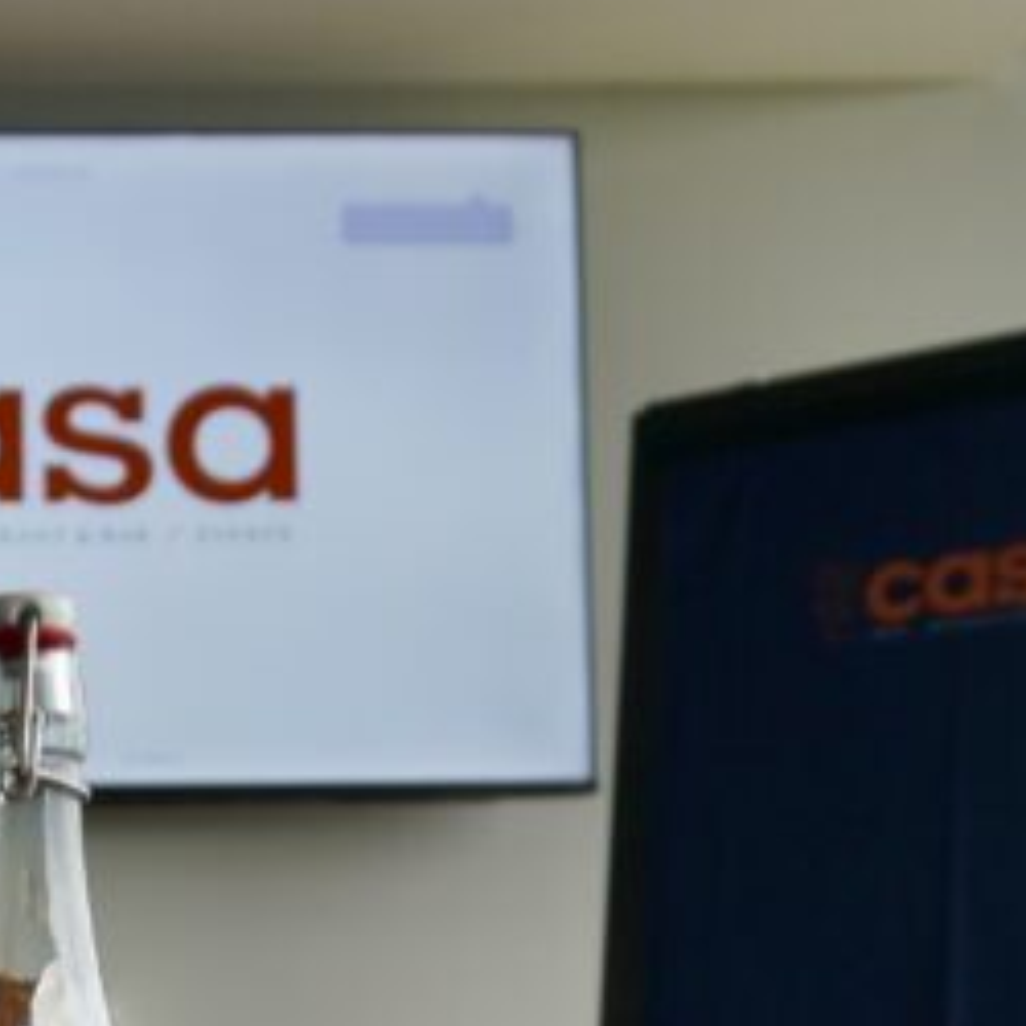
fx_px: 3152
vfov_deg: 18.1
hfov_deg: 18.2
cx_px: 119
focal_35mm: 94
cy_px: 991
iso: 125
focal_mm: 18
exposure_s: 1/60
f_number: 4
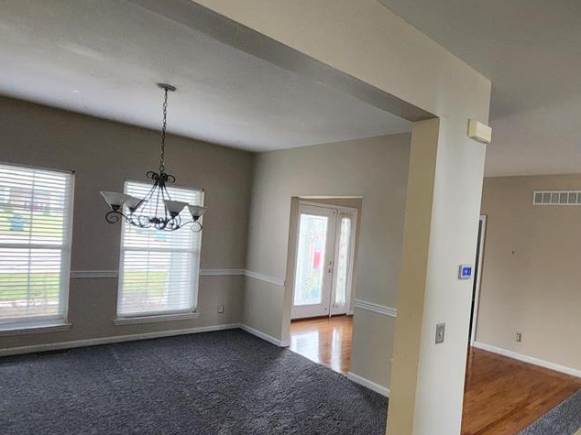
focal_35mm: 21
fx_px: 352
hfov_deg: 72.8
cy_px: 253
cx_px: 444
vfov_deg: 63.0
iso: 320
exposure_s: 1/30
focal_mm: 2.2
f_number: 2.2
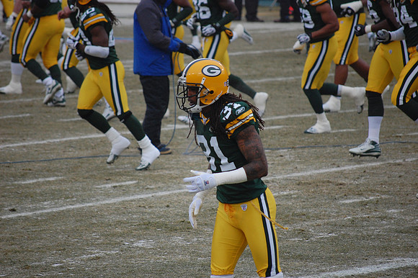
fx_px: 3481
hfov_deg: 6.9
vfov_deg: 4.6
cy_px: 139
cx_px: 209
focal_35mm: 300
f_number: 5.6
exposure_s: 1/1250
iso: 800
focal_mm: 200
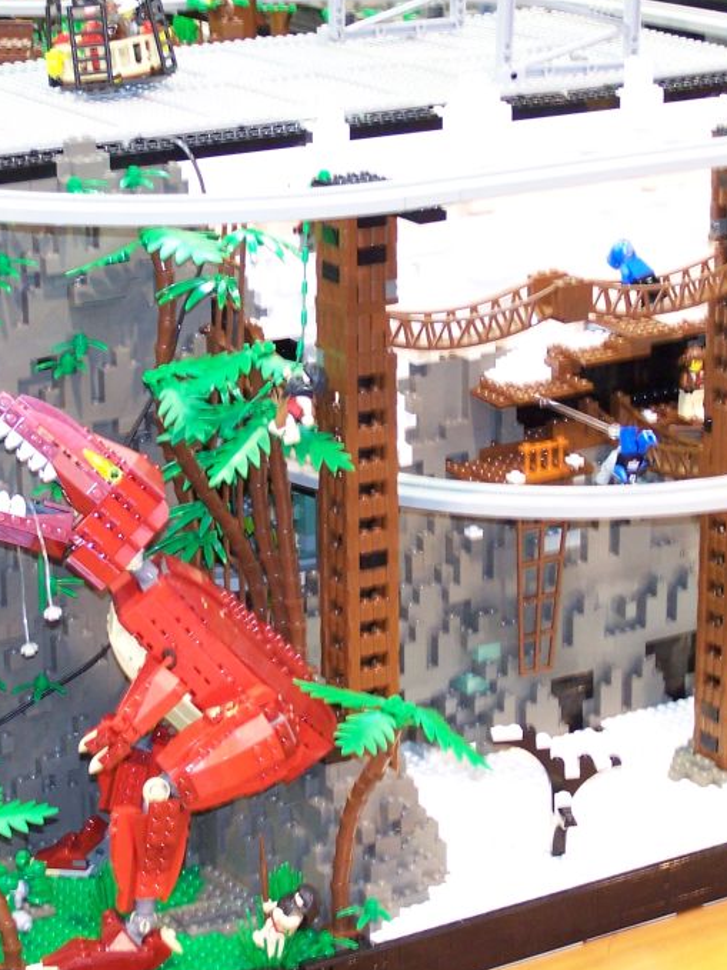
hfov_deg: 14.6
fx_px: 2829
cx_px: 404
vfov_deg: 19.5
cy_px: 494
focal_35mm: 101
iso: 140
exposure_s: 1/4
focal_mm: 11.1
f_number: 3.2
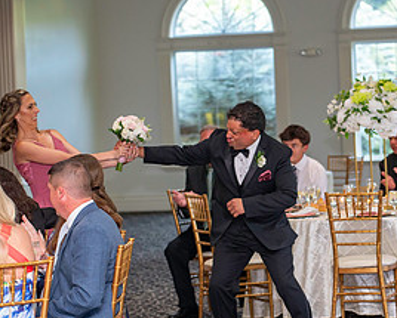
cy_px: 188
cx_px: 283
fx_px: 1670
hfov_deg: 13.5
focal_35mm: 142
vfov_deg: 10.9
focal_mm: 70
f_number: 2.8
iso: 800
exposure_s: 1/125
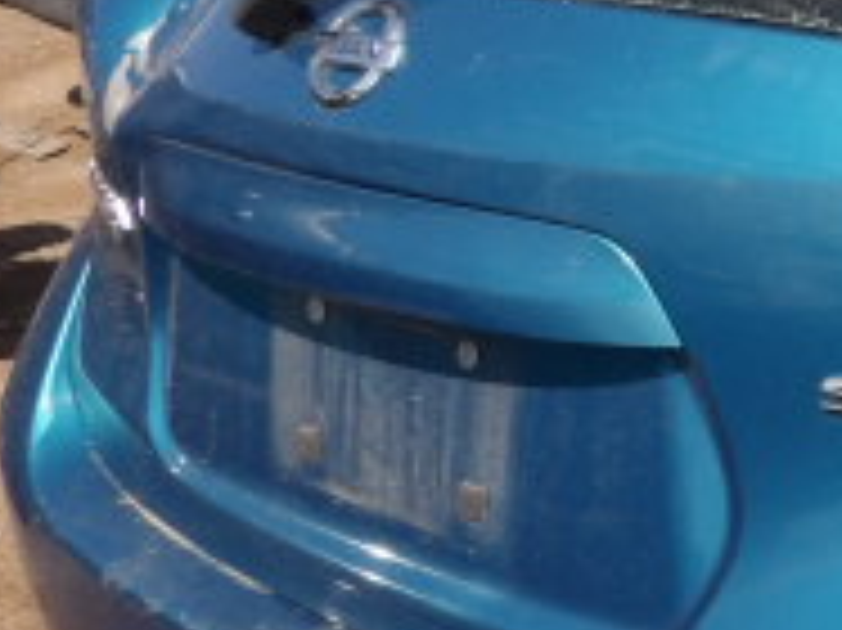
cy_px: 270
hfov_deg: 21.2
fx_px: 1993
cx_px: 1153
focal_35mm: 82
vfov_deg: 18.0
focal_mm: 4.3
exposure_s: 1/392
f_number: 5.6
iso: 100
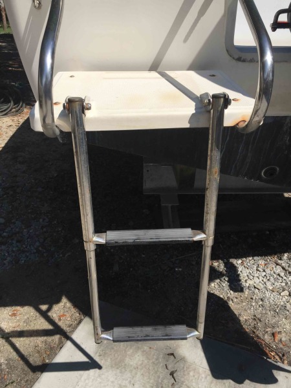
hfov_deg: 48.2
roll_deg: +0.5
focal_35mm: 29
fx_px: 325
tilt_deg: -26.0
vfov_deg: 61.7
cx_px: 146
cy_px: 194
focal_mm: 4.15
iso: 32
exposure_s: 1/3049
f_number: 2.2
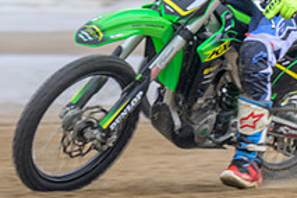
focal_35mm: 507
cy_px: -8
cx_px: 268
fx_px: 4182
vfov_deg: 2.7
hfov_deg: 4.1
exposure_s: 1/200
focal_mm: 97
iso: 64
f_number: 4
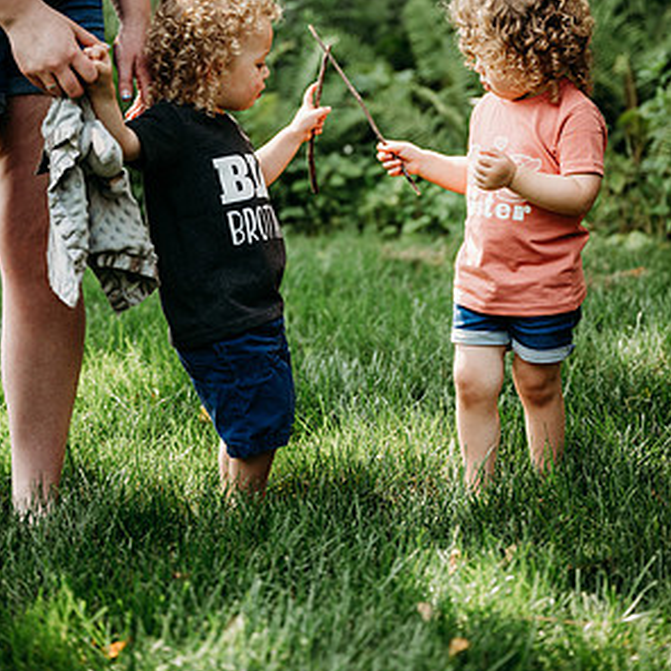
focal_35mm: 84
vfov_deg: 20.5
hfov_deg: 20.6
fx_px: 1842
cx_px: 336
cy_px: 181
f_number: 2.8
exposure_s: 1/640
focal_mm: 65
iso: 320
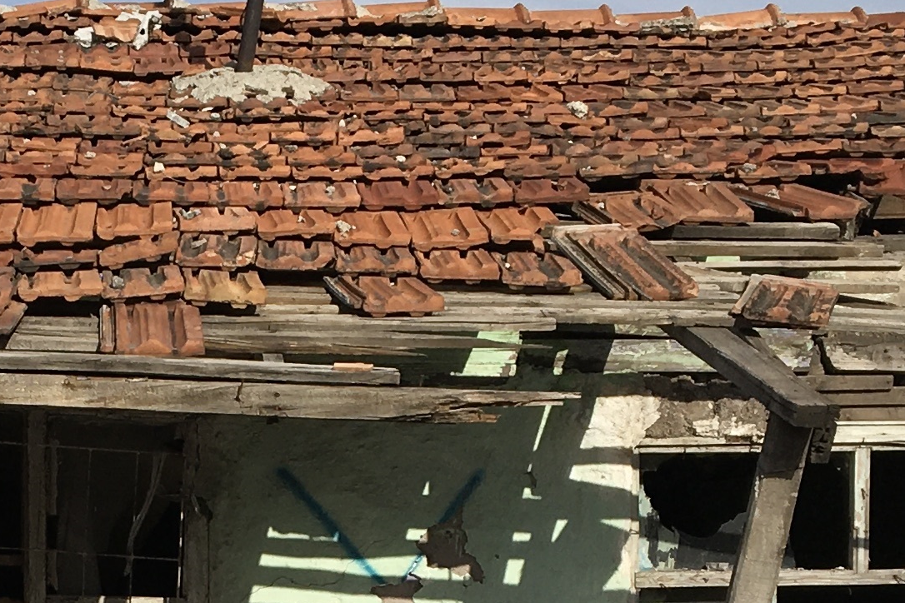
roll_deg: +0.7
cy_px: 846
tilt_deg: -6.4
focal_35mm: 112
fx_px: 2815
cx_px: 108
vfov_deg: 11.8
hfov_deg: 18.0
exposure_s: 1/2849
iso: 25
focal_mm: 4.15
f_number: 2.2
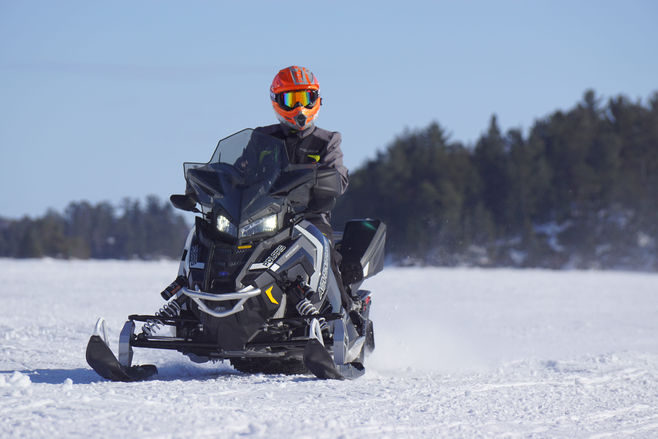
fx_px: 4386
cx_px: 329
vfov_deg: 5.7
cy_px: 220
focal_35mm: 240
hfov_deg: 8.6
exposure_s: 1/1000
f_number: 5.6
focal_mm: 160
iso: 100
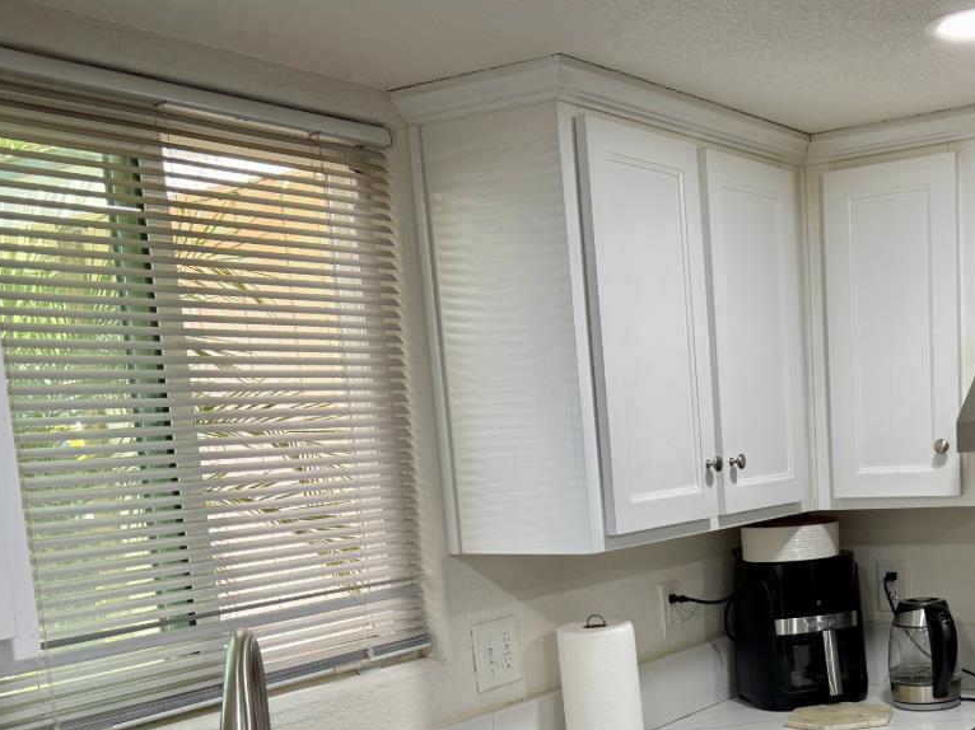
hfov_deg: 39.6
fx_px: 1323
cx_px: 704
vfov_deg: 29.7
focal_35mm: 47
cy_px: 644
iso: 100
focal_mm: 6.76
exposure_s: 1/120
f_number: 1.78
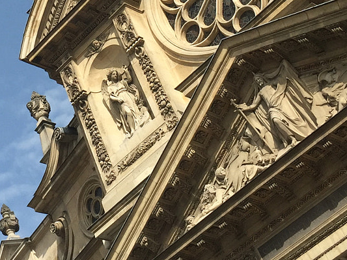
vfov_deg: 16.5
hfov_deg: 21.9
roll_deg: +16.9
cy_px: -25
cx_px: 20
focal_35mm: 87
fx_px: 872
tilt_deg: +44.9
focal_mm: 4.15
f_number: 2.2
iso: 32
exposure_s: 1/2083
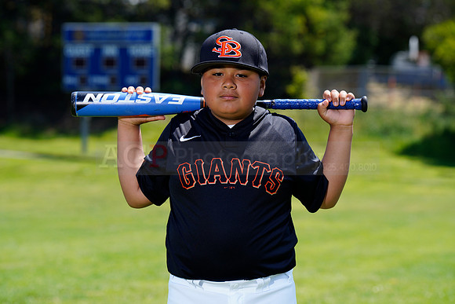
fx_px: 1934
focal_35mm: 153
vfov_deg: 9.0
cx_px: 228
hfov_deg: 13.4
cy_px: 152
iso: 100
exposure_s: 1/250
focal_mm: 153
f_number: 6.3
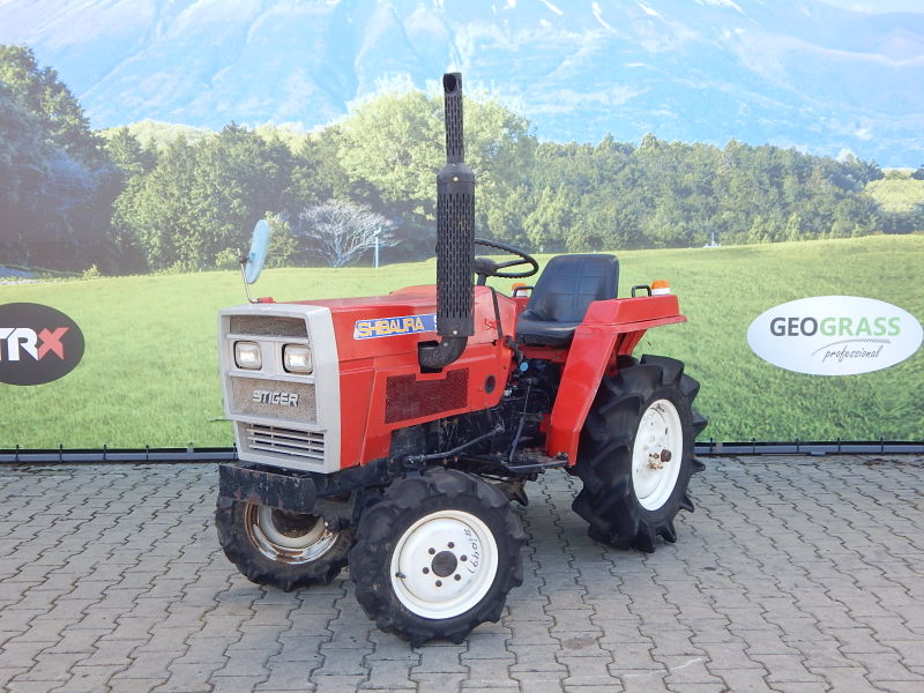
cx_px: 462
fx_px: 1014
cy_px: 346
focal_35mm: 38
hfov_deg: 49.0
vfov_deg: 37.7
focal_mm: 6.8
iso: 125
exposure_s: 1/125
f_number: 3.4
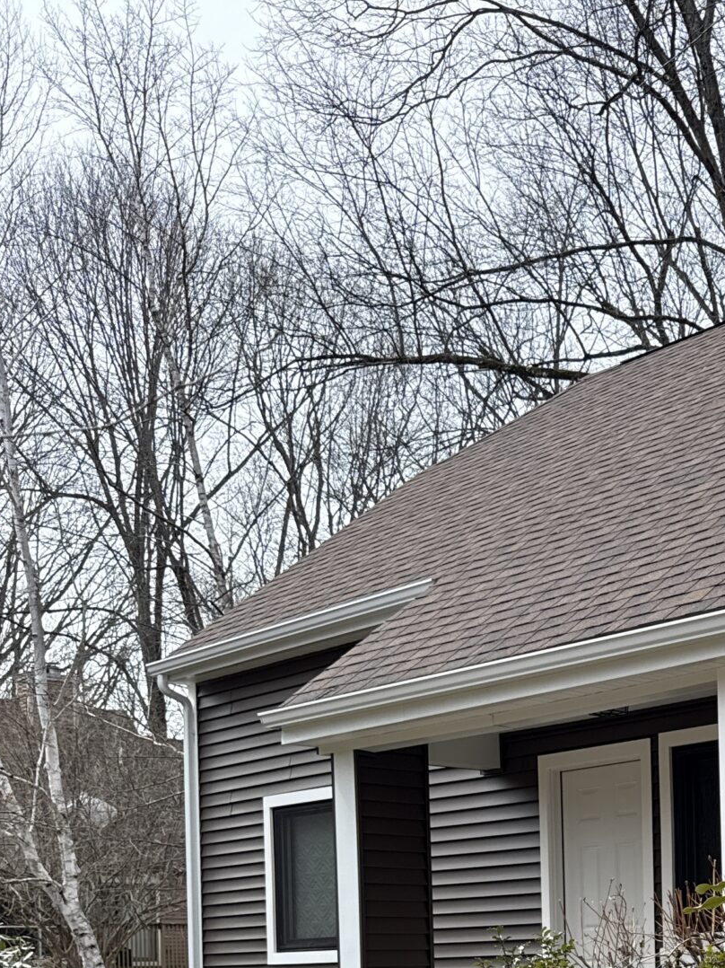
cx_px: 856
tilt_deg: +2.4
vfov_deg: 31.2
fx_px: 1592
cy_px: 976
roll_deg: +0.4
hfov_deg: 23.6
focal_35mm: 57
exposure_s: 1/1901
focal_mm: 6.76
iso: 100
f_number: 1.78
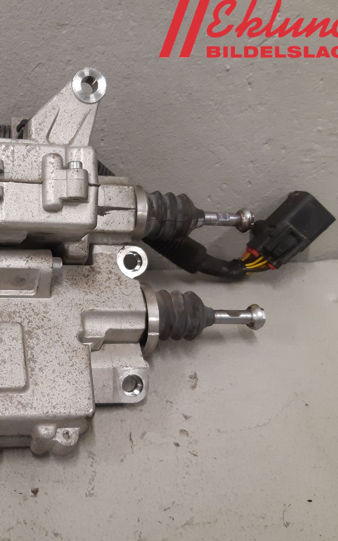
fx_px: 545
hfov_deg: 32.2
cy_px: 270
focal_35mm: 37
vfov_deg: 52.8
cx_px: 13
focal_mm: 3.93
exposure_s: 1/50
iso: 160
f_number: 1.7
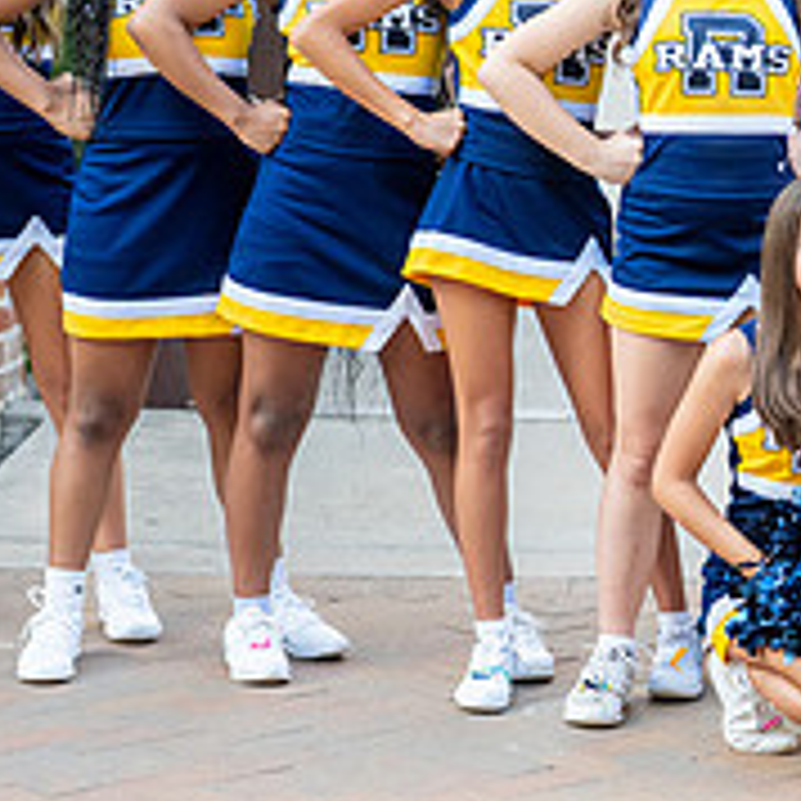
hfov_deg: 11.1
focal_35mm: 155
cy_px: 210
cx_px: 876
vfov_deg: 11.2
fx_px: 4058
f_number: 3.2
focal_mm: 50
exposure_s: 1/500
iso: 1250
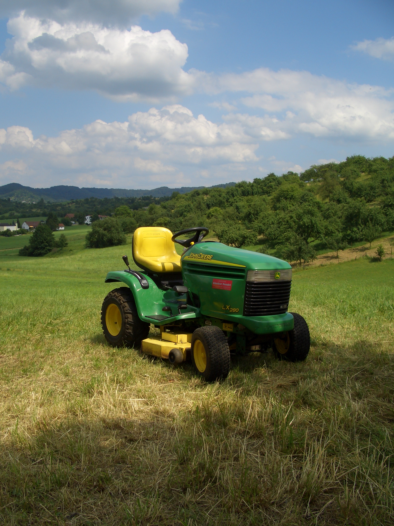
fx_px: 531
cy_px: 263
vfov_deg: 52.6
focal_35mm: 35
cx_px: 197
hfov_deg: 40.7
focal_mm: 5.8
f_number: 4.3
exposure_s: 1/640
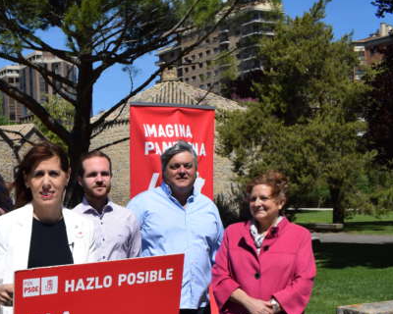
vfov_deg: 26.1
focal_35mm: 57
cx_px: 13
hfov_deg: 30.9
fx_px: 663
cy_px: 260
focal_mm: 18
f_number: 11
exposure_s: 1/500
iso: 200
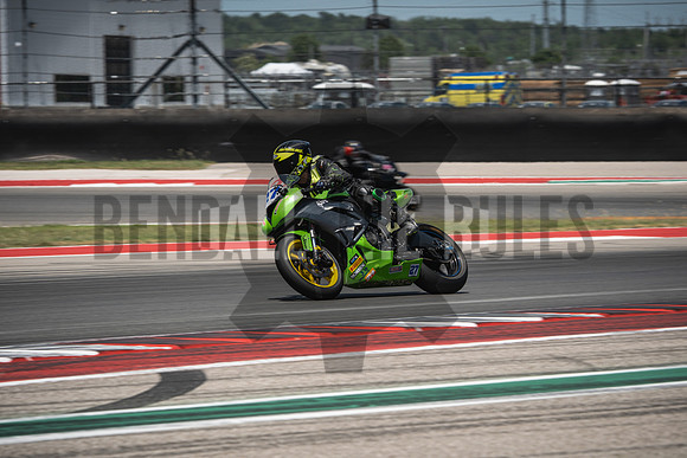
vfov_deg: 4.6
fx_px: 5726
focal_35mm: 300
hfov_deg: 6.9
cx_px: 344
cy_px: 229
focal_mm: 200
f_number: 7.1
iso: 160
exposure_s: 1/400
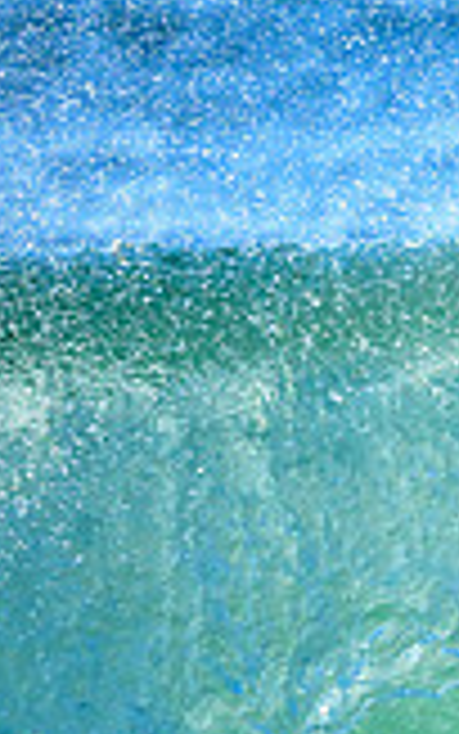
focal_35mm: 2909
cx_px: 1242
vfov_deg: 0.7
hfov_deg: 0.5
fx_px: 58172
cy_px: 664
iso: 560
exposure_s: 1/2000
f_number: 6.3
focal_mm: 800
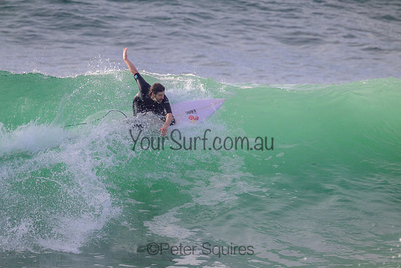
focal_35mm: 800
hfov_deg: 2.6
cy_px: 134
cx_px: 200
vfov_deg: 1.7
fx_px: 8913
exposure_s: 1/2000
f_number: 11
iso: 2000
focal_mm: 800
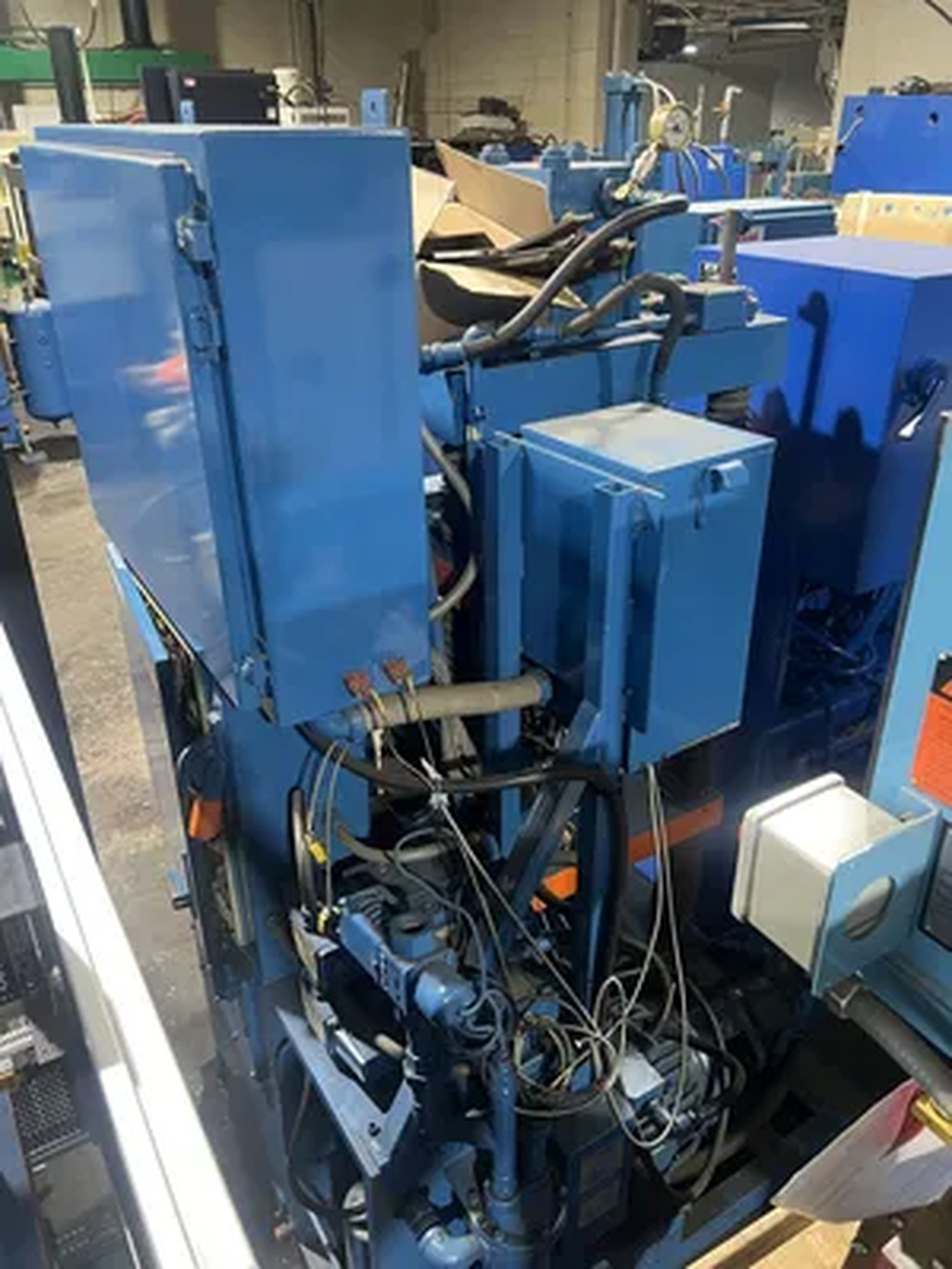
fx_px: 953
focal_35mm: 26
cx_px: 476
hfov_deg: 53.1
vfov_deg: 67.3
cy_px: 634
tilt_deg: -27.7
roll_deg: +0.6
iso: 200
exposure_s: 1/60
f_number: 1.5
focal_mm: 5.7
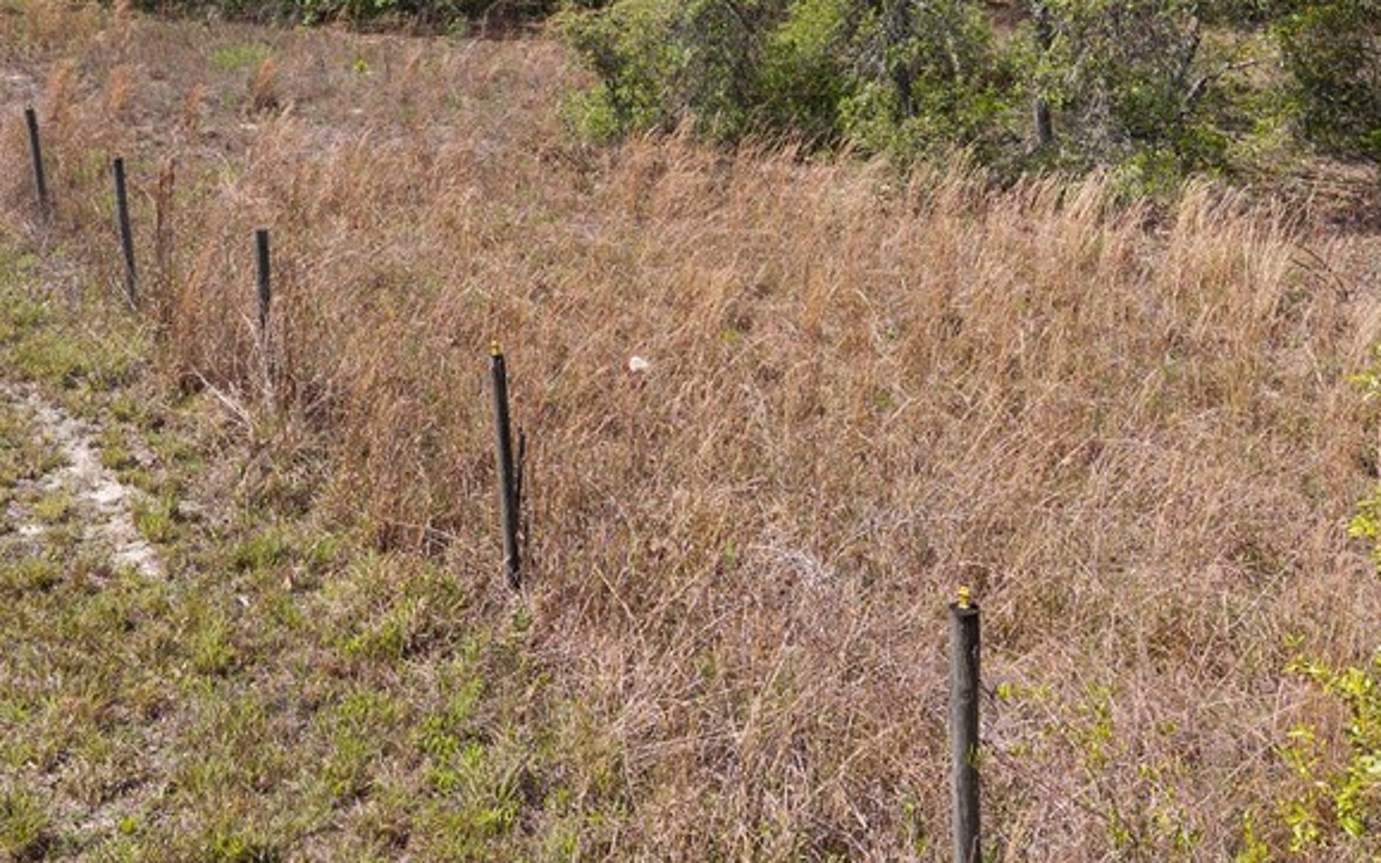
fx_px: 1694
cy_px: 119
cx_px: 673
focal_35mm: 45
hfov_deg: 44.4
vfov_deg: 27.7
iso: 100
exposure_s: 1/2500
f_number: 1.8
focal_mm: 8.67
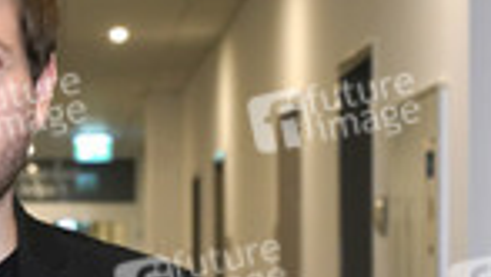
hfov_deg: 13.8
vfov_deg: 8.0
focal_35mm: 151
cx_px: -89
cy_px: 364
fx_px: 1968
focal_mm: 47
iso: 2000
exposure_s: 1/50
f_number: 5.6
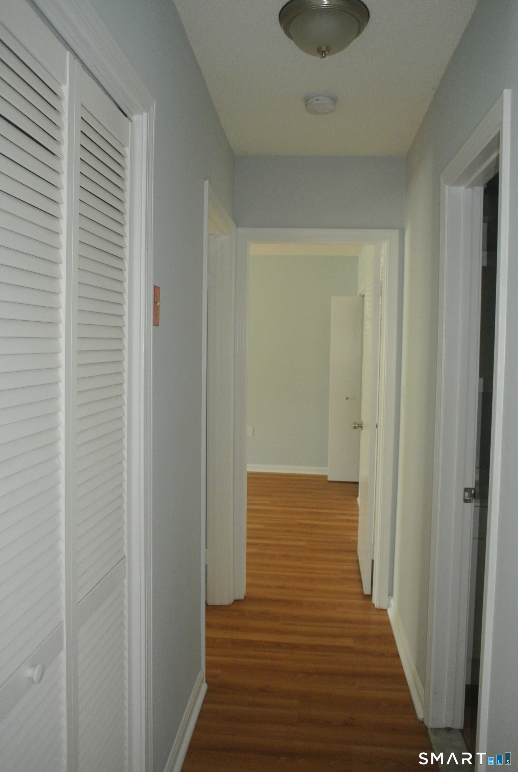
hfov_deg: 48.1
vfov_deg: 67.3
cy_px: 386
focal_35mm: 27
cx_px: 259
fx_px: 580
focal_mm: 10
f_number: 2.8
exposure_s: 1/60
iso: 800
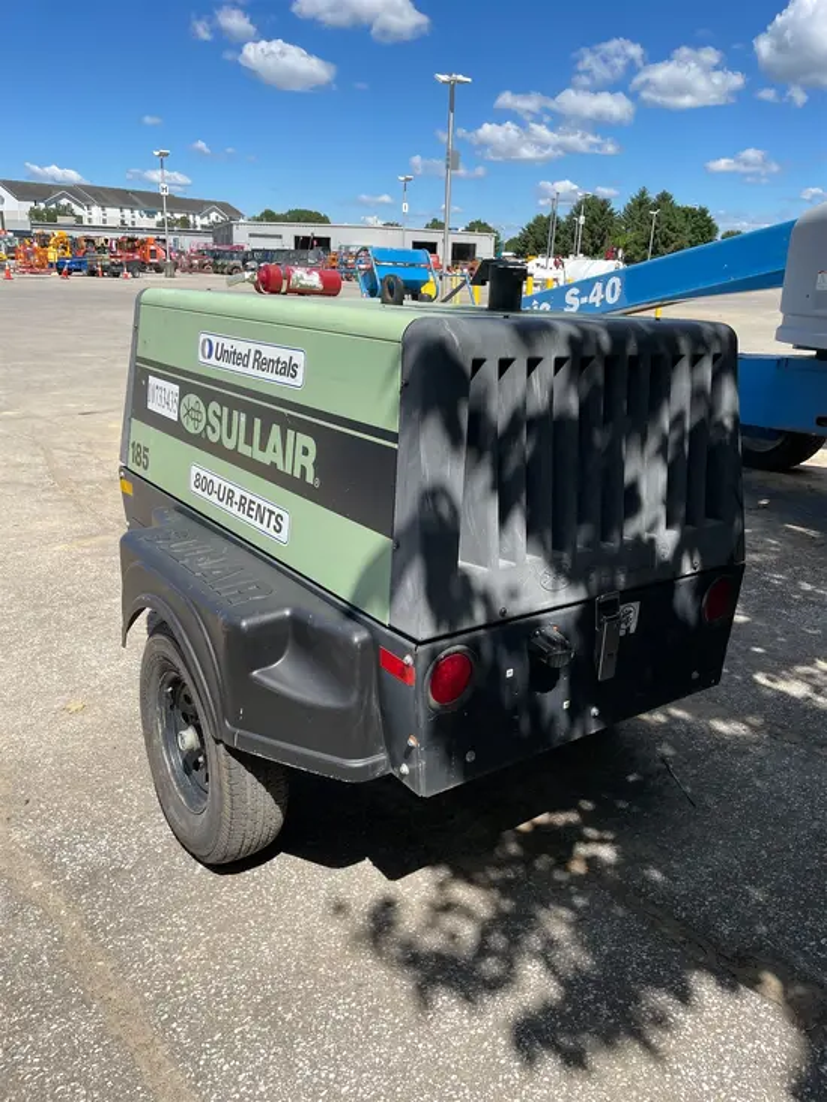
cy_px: 551
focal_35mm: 26
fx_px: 828
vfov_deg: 67.3
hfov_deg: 53.1
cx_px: 414
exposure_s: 1/2817
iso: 32
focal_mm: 4.2
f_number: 1.6
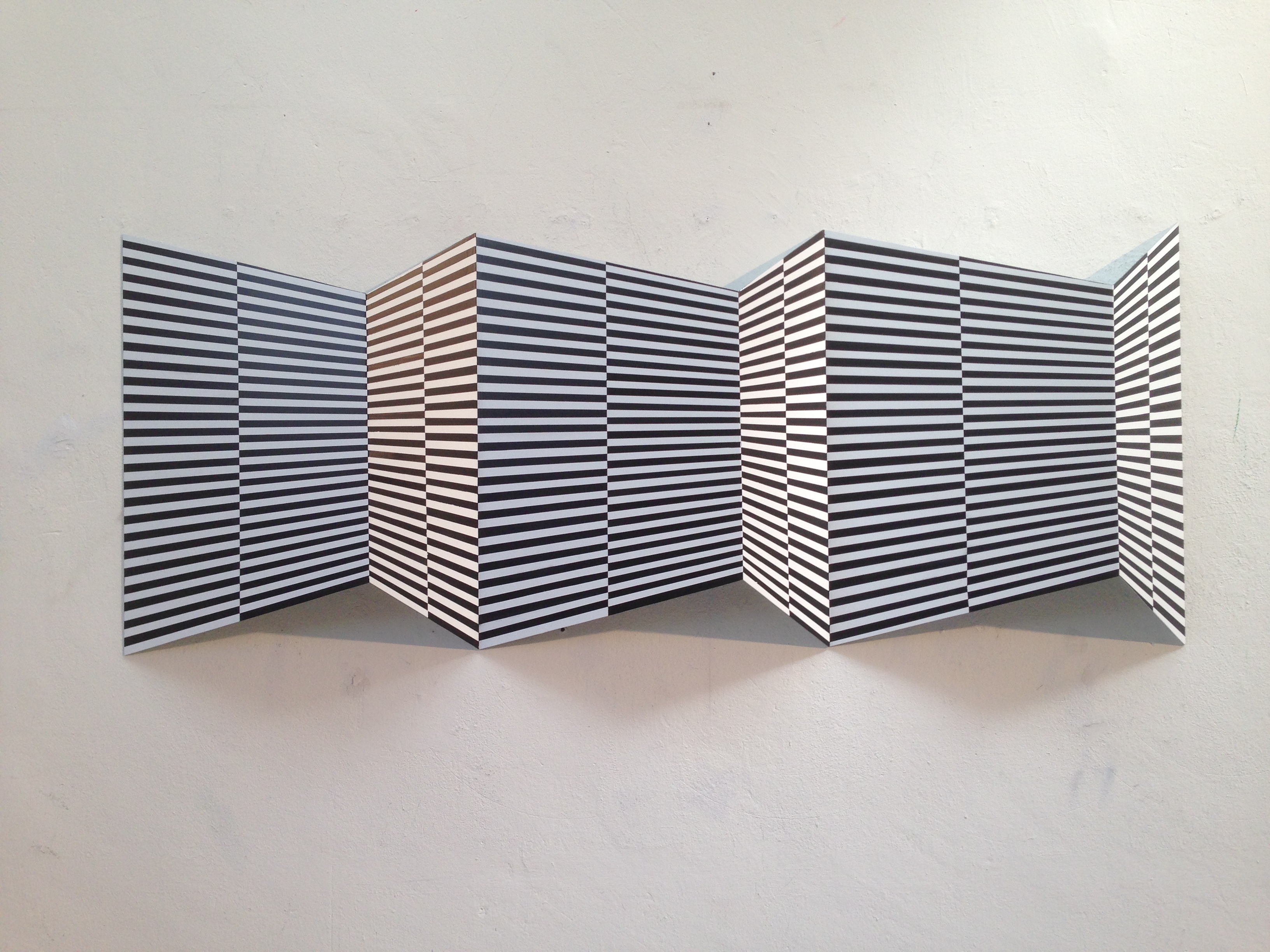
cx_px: 635
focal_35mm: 33
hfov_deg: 55.4
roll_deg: -0.5
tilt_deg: +0.5
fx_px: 1211
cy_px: 476
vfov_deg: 42.9
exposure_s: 1/60
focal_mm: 4.12
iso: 50
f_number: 2.4
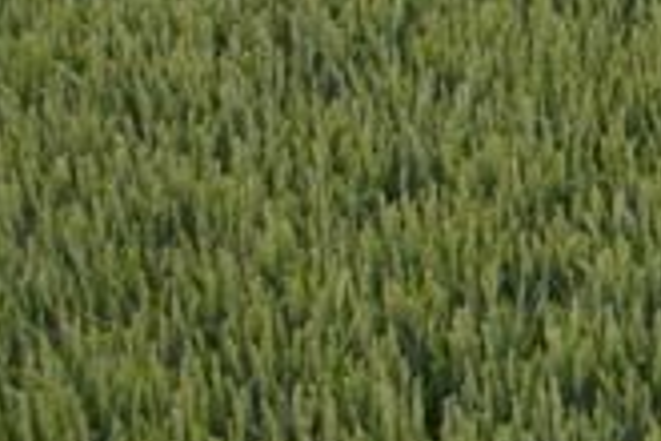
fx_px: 2570
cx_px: 1202
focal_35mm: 140
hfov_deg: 13.2
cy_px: -307
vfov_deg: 9.4
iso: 400
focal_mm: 24
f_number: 8
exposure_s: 1/250
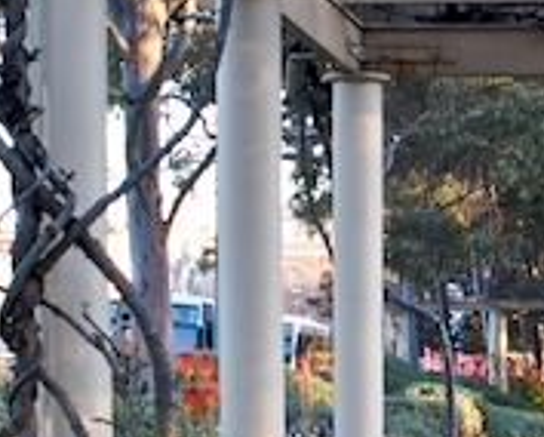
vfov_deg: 10.1
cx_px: 710
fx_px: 2450
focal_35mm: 152
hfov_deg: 12.3
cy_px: 383
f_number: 8
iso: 400
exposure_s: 1/30
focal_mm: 24
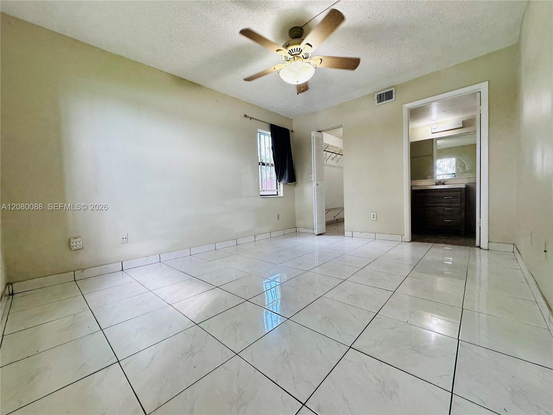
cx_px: 276
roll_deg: +2.0
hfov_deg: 102.1
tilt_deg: -2.9
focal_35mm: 14
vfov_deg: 85.7
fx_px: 224
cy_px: 208
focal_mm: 2.22
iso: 125
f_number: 2.2
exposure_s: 1/120
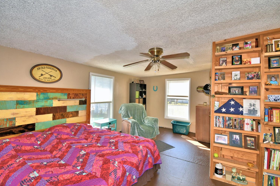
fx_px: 124
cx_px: 139
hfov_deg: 96.8
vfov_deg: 73.7
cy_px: 91
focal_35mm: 16
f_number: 4.5
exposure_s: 1/100
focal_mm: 10
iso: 100
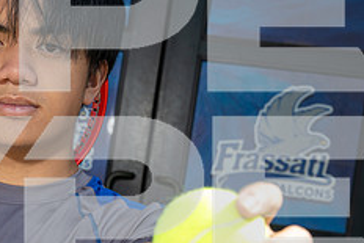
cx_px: -6
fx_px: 1163
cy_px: 200
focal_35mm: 115
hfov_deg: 17.3
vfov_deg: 11.9
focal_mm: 46
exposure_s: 1/250
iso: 200
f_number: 8
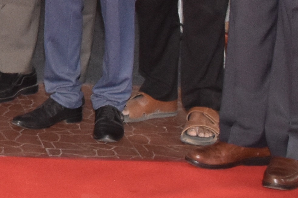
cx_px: -148
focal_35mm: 165
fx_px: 1366
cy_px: -92
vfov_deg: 8.2
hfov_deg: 11.9
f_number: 8
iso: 1250
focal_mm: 18
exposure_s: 1/60
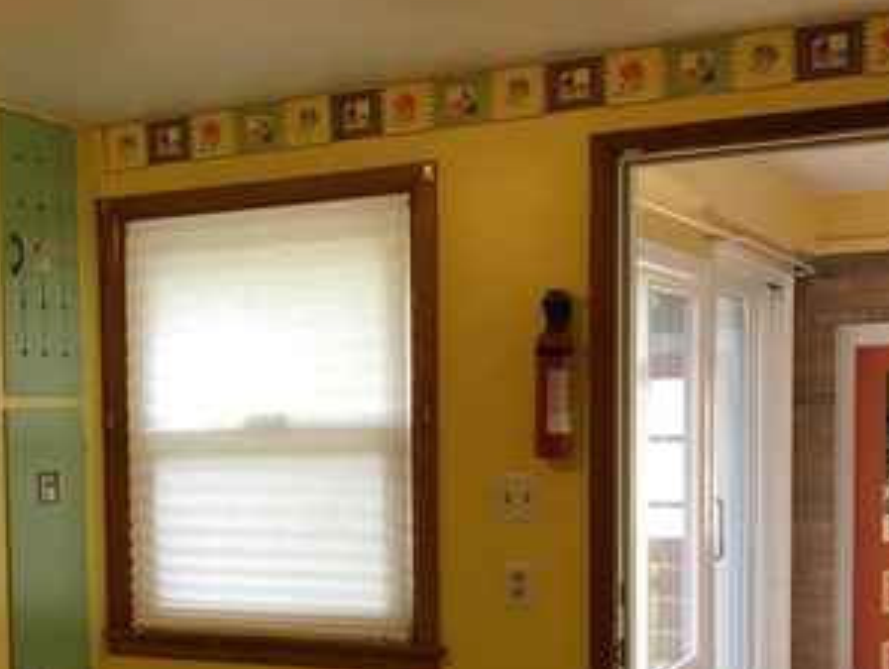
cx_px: -18
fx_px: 1594
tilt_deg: -2.2
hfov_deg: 29.0
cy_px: 523
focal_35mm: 62
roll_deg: +0.9
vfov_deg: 23.4
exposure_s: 1/30
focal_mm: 4.15
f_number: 2.2
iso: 40
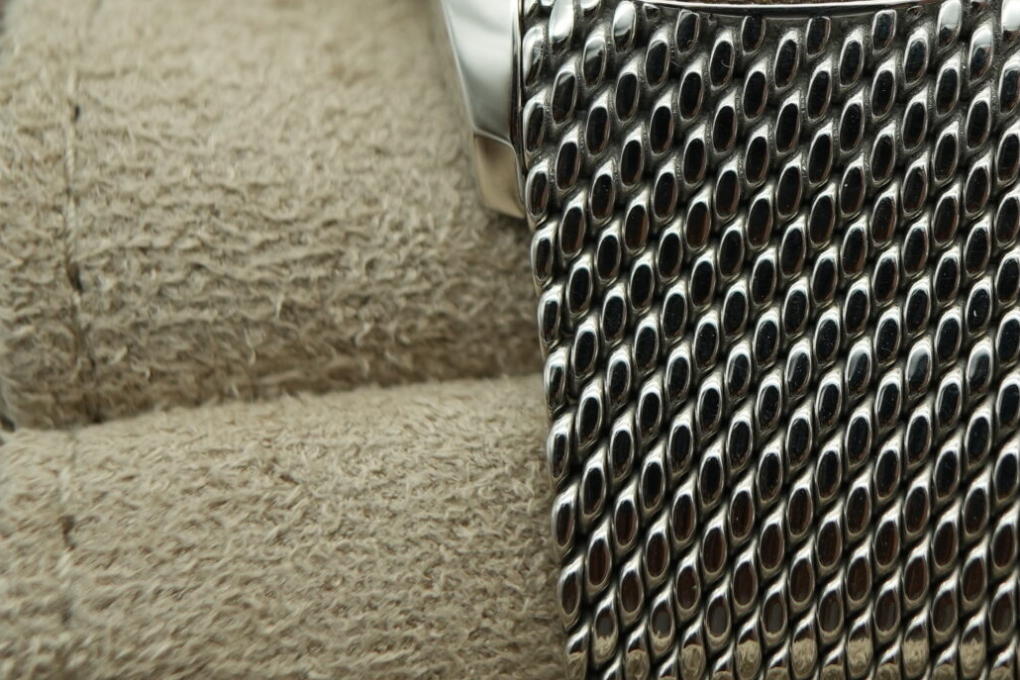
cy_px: 146
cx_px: 817
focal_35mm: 87
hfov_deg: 23.0
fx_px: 2465
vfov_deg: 15.6
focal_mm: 35
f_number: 5
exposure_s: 1/250
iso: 400
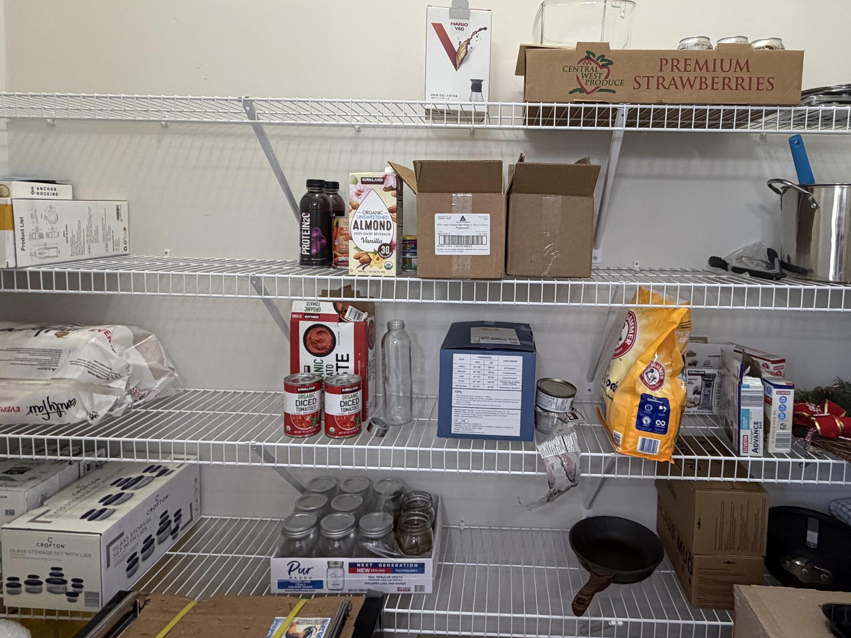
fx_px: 541
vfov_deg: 60.5
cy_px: 254
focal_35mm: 22
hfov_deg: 75.9
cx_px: 492
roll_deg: -1.1
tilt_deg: -2.9
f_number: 2.2
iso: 250
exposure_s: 1/60
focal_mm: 2.22
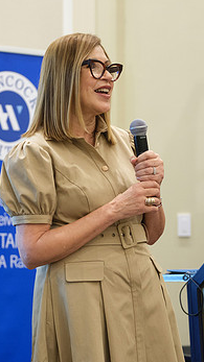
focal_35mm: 129
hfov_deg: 9.4
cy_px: 212
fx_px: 1241
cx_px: 93
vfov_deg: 16.6
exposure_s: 1/160
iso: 3200
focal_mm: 63.4
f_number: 2.8
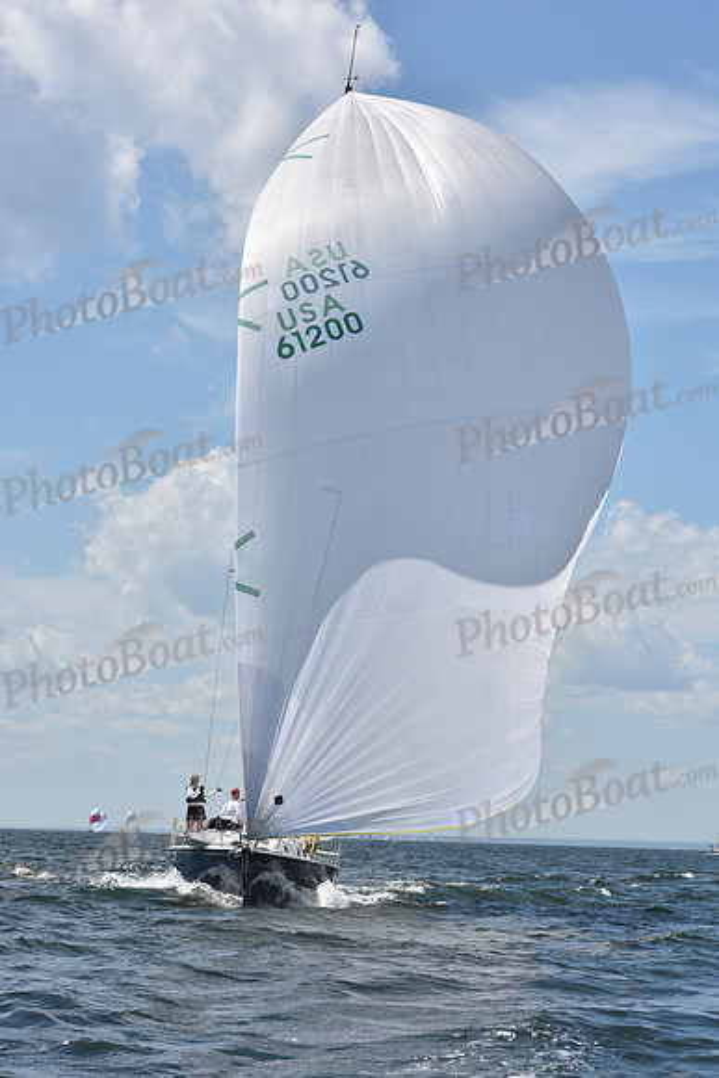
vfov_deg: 20.8
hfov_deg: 14.0
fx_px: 2934
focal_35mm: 98
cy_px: 539
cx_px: 360
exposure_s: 1/1250
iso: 320
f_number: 10
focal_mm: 98
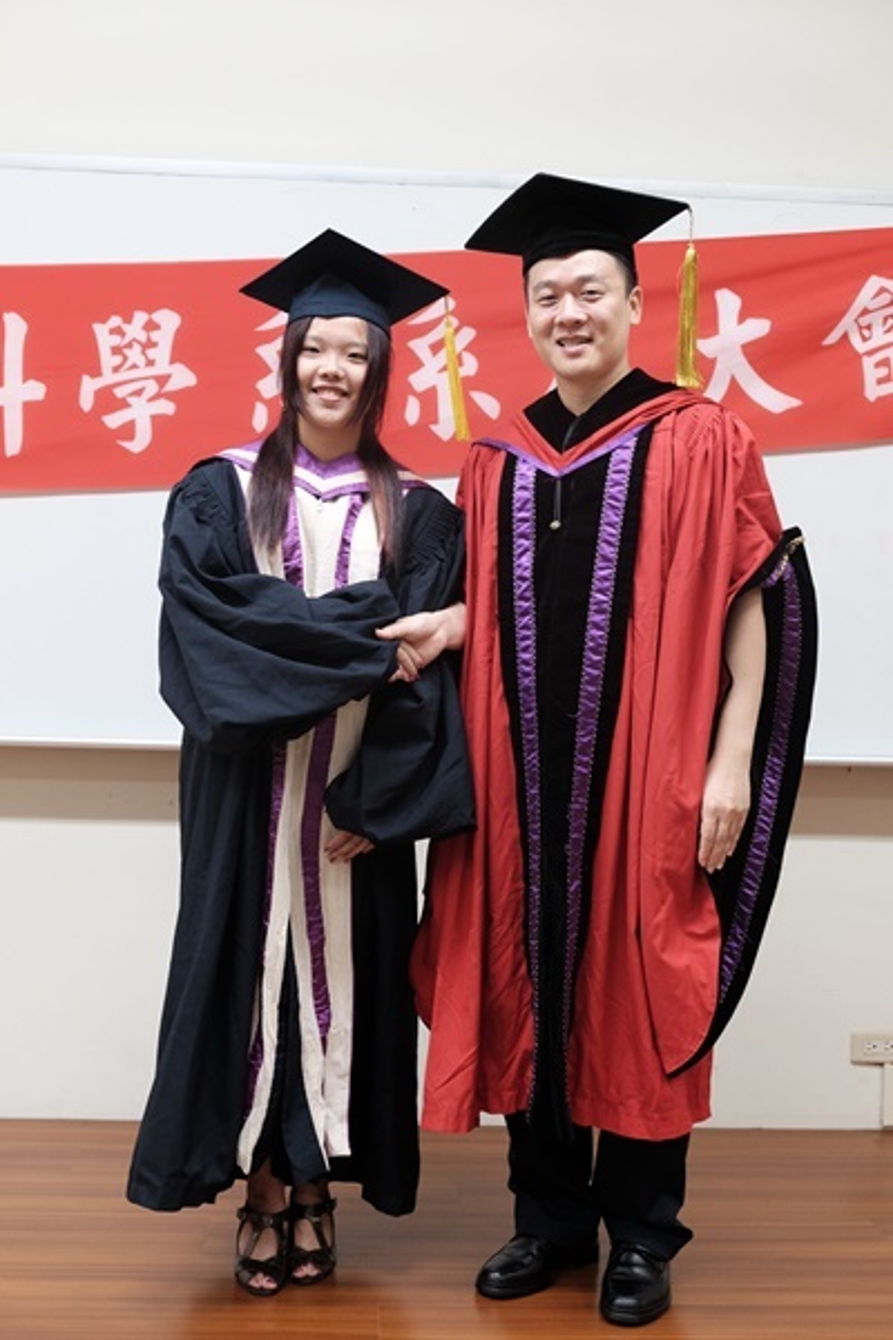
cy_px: 670
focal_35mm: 42
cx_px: 446
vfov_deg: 46.4
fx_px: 1563
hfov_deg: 31.9
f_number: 3.2
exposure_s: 1/160
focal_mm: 27.7
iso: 1600
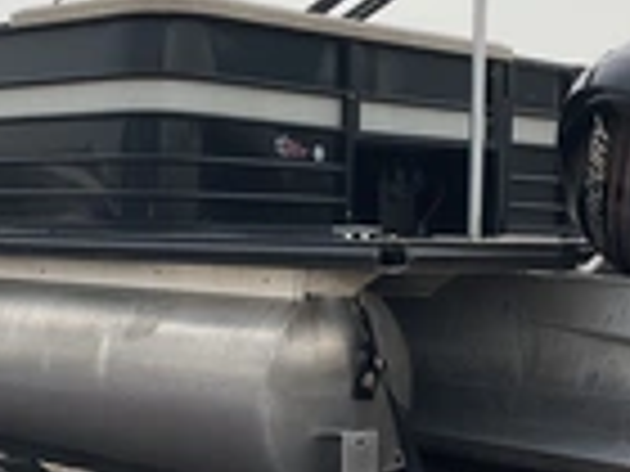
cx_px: 248
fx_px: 1511
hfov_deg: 23.5
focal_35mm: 83
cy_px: 256
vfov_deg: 17.8
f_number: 1.8
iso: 25
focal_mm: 3
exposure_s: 1/3125
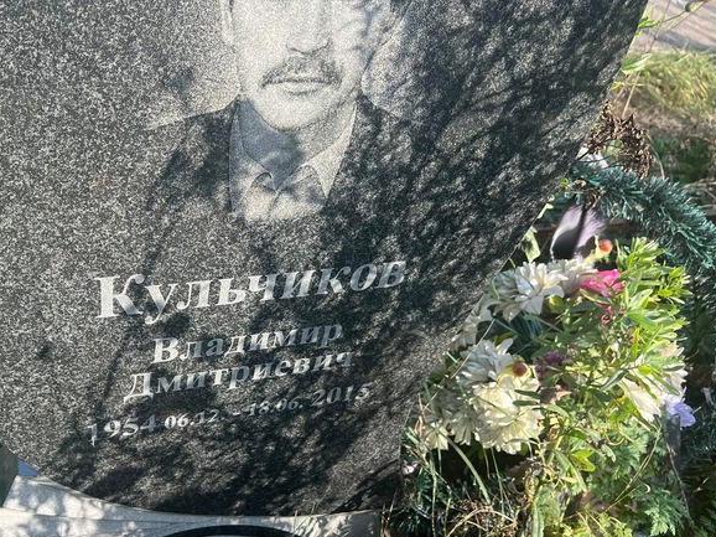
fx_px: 744
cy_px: 313
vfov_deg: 39.5
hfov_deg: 50.7
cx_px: 254
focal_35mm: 36
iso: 50
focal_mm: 5.7
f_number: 1.5
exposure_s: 1/1468
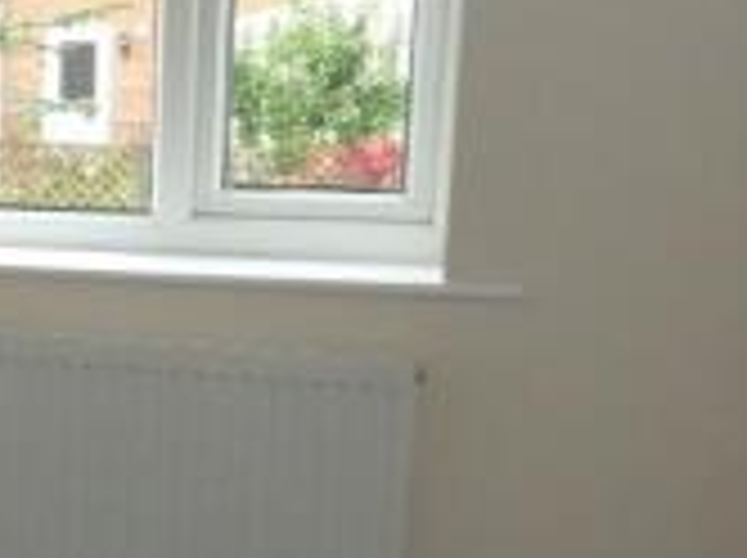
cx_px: -470
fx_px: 1896
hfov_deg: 18.8
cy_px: 380
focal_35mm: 88
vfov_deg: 16.7
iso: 250
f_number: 3.3
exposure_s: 1/30
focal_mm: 4.1
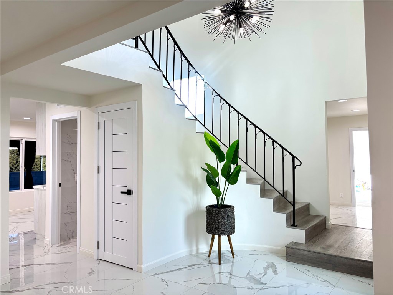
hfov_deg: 67.3
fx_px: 295
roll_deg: +0.8
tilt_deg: +2.4
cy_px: 148
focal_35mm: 26
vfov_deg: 53.1
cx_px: 196
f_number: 1.6
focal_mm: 5.96
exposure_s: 1/170
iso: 50
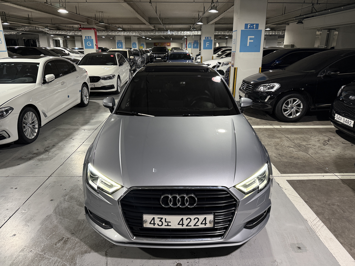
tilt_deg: -18.5
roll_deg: +0.7
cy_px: 133
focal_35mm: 24
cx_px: 178
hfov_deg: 71.6
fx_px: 246
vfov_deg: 56.8
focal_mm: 6.76
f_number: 1.78
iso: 320
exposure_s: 1/60
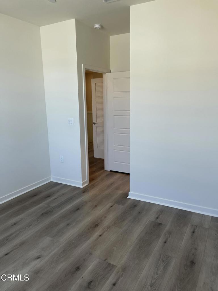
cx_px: 109
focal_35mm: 26
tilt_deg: -11.2
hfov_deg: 53.1
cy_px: 146
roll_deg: +0.5
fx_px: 218
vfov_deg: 67.3
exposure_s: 1/120
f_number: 1.6
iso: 64
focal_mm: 5.1
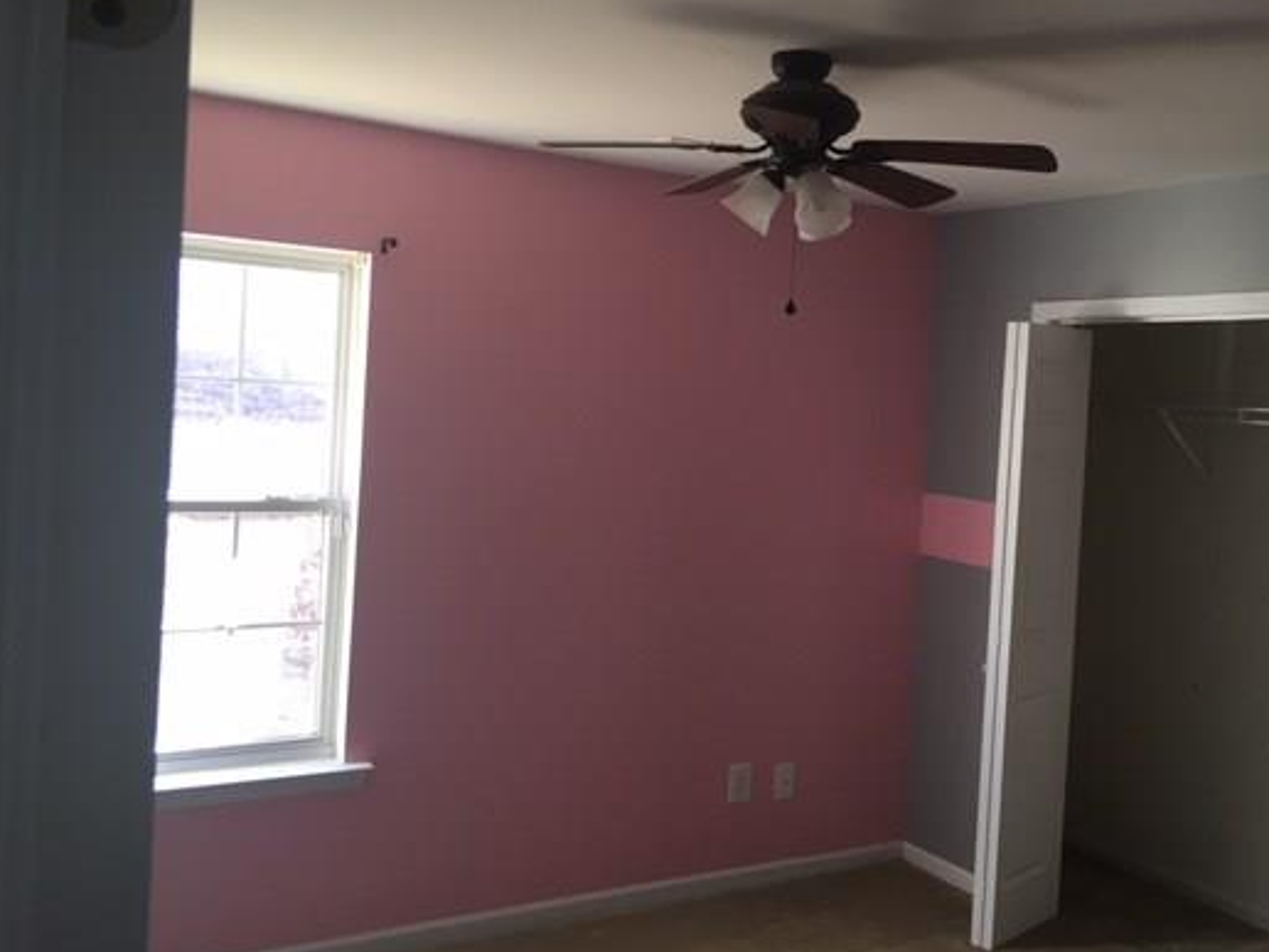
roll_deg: -4.1
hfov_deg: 51.0
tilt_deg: -0.2
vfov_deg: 39.6
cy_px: 448
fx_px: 1320
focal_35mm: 36
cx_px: 770
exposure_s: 1/30
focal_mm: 4.15
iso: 64
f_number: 2.2
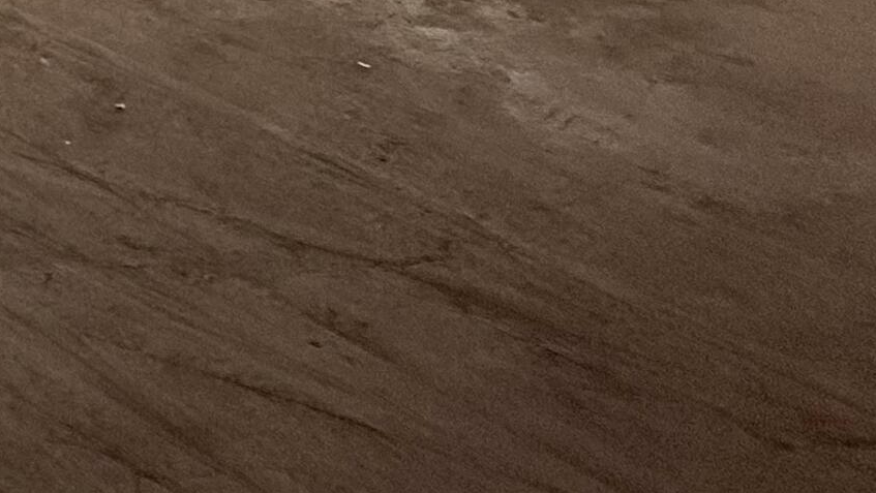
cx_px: -524
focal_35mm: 54
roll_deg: +1.4
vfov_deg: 17.7
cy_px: -402
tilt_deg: -8.9
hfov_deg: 25.5
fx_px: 1255
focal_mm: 2.22
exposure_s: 1/120
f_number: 2.2
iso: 320
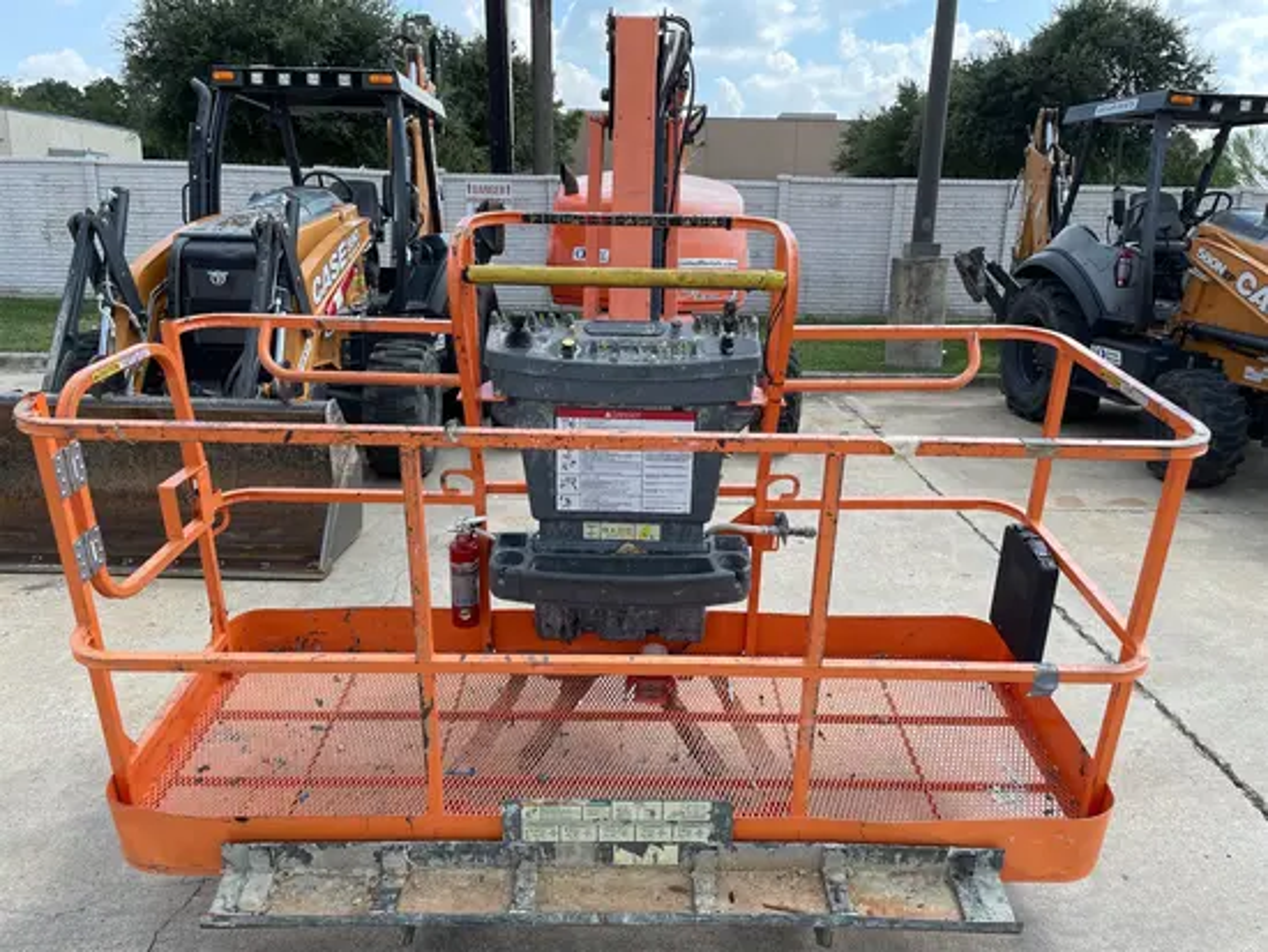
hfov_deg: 67.3
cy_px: 476
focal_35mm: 26
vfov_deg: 53.1
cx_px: 634
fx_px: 953
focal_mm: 4.2
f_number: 1.6
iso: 32
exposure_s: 1/1350
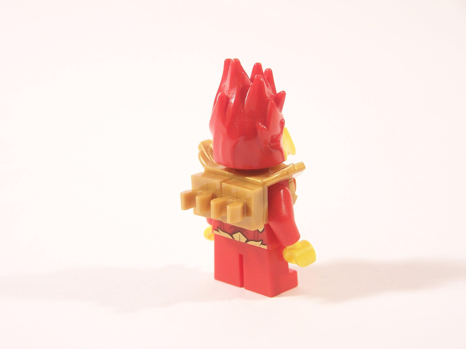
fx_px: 1575
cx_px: 233
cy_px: 174
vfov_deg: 12.7
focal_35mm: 117
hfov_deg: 16.8
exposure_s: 1/15
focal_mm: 19.4
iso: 100
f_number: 3.2
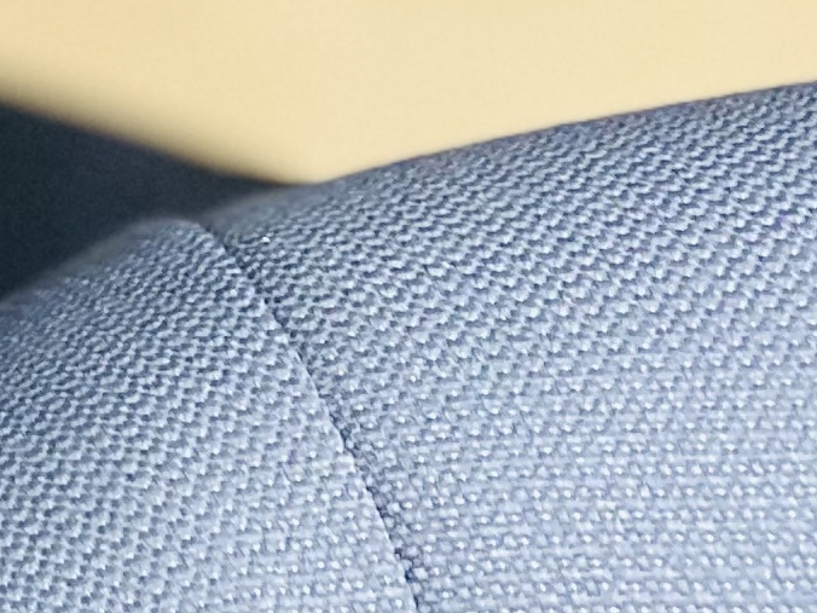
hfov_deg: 10.2
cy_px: -1033
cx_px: -1424
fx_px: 3658
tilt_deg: -51.7
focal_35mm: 155
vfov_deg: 8.5
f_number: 1.8
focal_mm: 4.25
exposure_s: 1/35
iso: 640
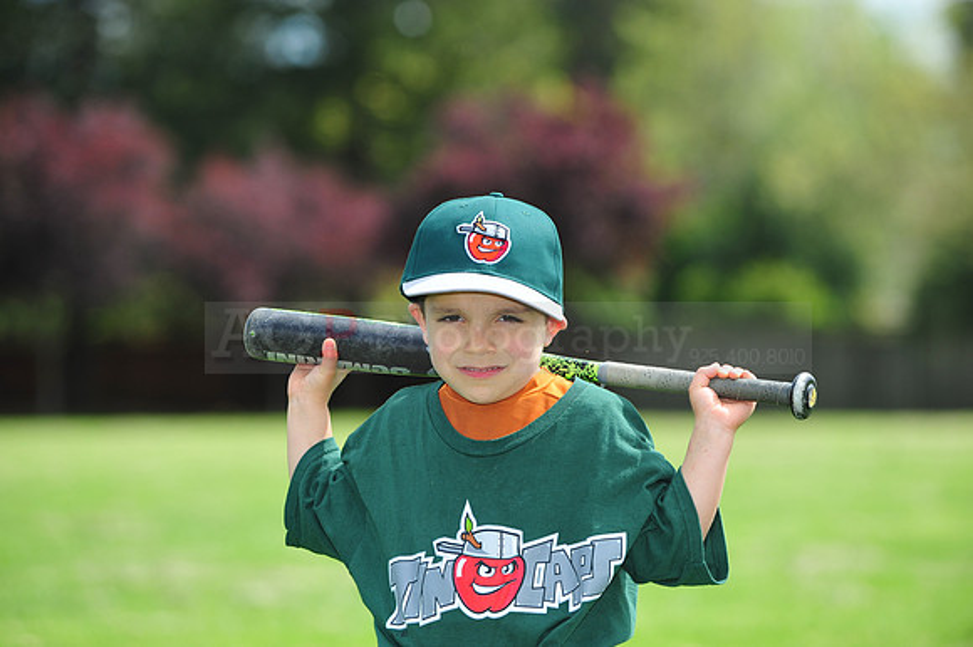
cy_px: 324
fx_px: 4727
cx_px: 486
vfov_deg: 7.8
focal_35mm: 175
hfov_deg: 11.8
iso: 400
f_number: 5
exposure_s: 1/1250
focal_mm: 175
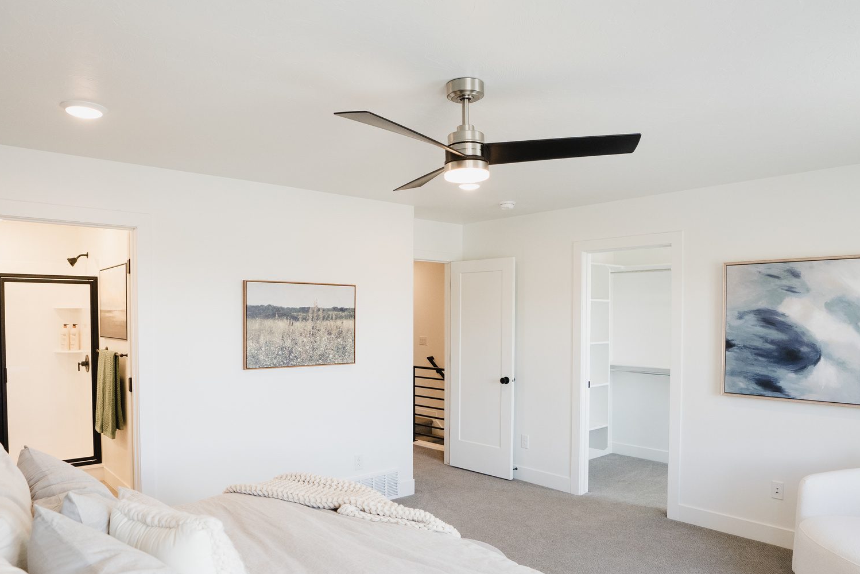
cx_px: 411
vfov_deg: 53.0
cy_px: 322
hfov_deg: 73.7
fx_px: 573
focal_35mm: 24
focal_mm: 16
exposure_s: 1/320
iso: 2000
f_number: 3.5
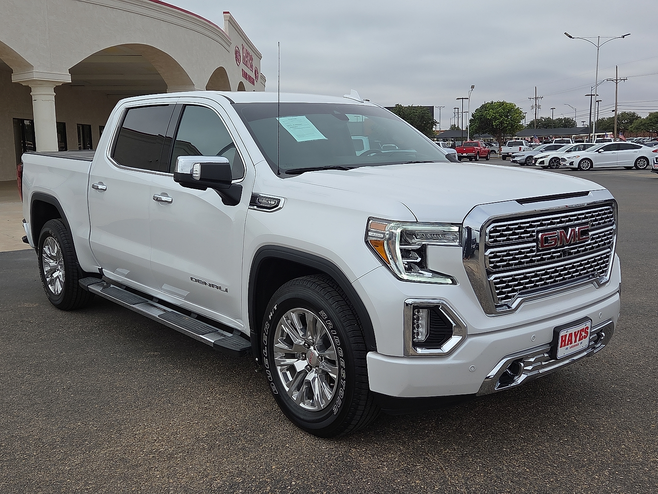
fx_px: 665
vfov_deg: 40.7
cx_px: 329
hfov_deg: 52.6
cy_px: 247
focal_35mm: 35
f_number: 1.8
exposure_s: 1/5000
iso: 77
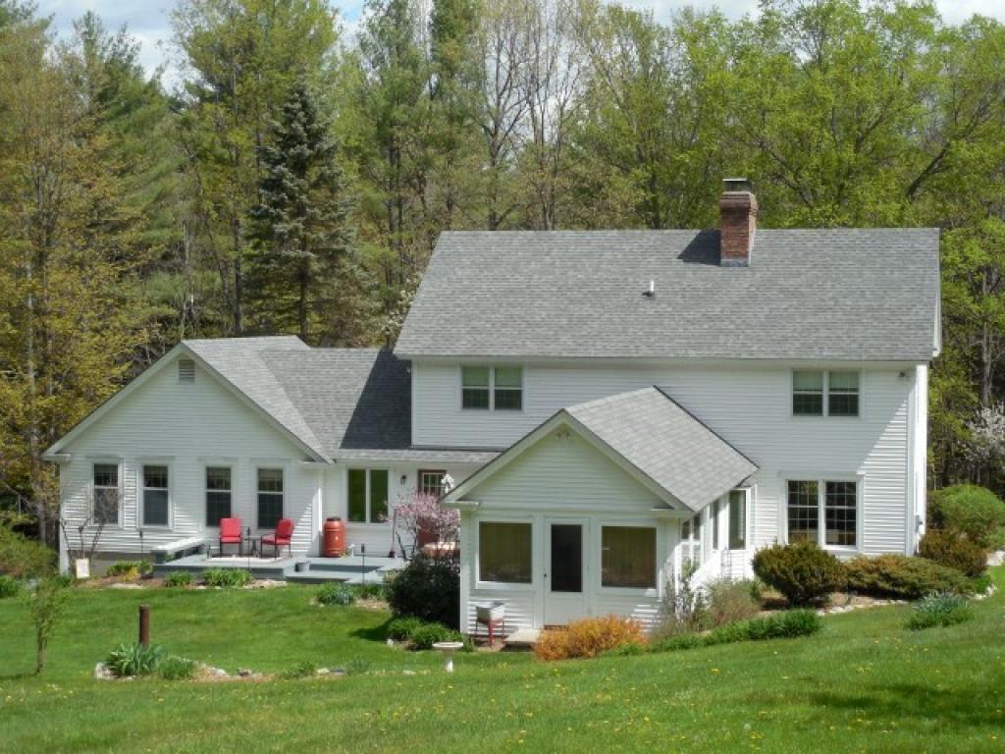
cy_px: 377
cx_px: 502
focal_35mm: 61
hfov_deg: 31.7
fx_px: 1771
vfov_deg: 24.0
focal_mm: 11
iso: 125
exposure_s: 1/640
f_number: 4.3
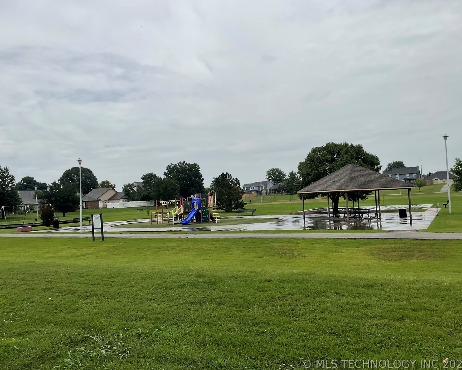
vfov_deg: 47.1
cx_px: 219
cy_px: 183
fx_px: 424
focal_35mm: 31
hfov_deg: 57.1
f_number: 1.8
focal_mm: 3
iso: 20
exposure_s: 1/4785
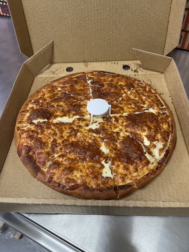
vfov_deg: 69.4
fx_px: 182
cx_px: 94
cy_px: 126
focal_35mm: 25
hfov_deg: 54.9
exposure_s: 1/50
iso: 200
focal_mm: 5.1
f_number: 1.6
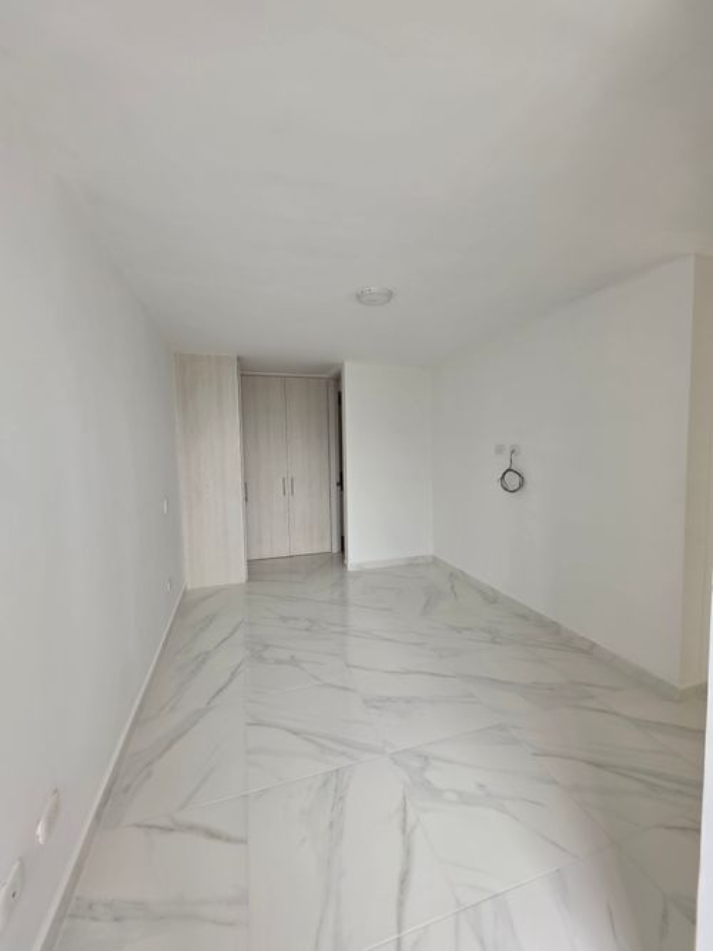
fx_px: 357
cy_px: 476
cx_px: 356
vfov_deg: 106.2
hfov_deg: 89.9
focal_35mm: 13
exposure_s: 1/120
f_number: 1.9
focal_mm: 2.2
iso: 16
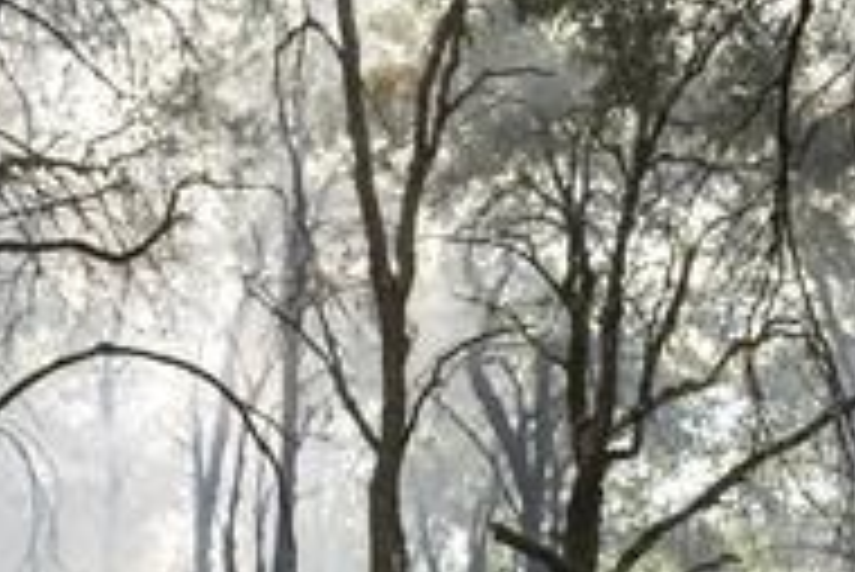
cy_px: 732
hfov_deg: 29.7
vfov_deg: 19.4
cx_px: 765
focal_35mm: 65
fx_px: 1545
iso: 400
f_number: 3.2
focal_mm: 19
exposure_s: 1/500
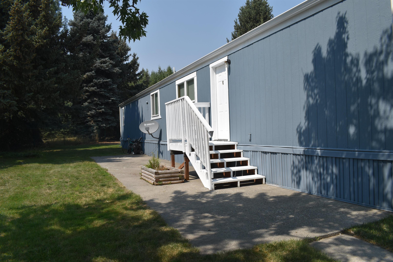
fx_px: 295
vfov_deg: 47.9
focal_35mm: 27
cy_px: 131
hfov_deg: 67.4
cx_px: 196
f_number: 9
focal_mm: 18
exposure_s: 1/320
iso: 100
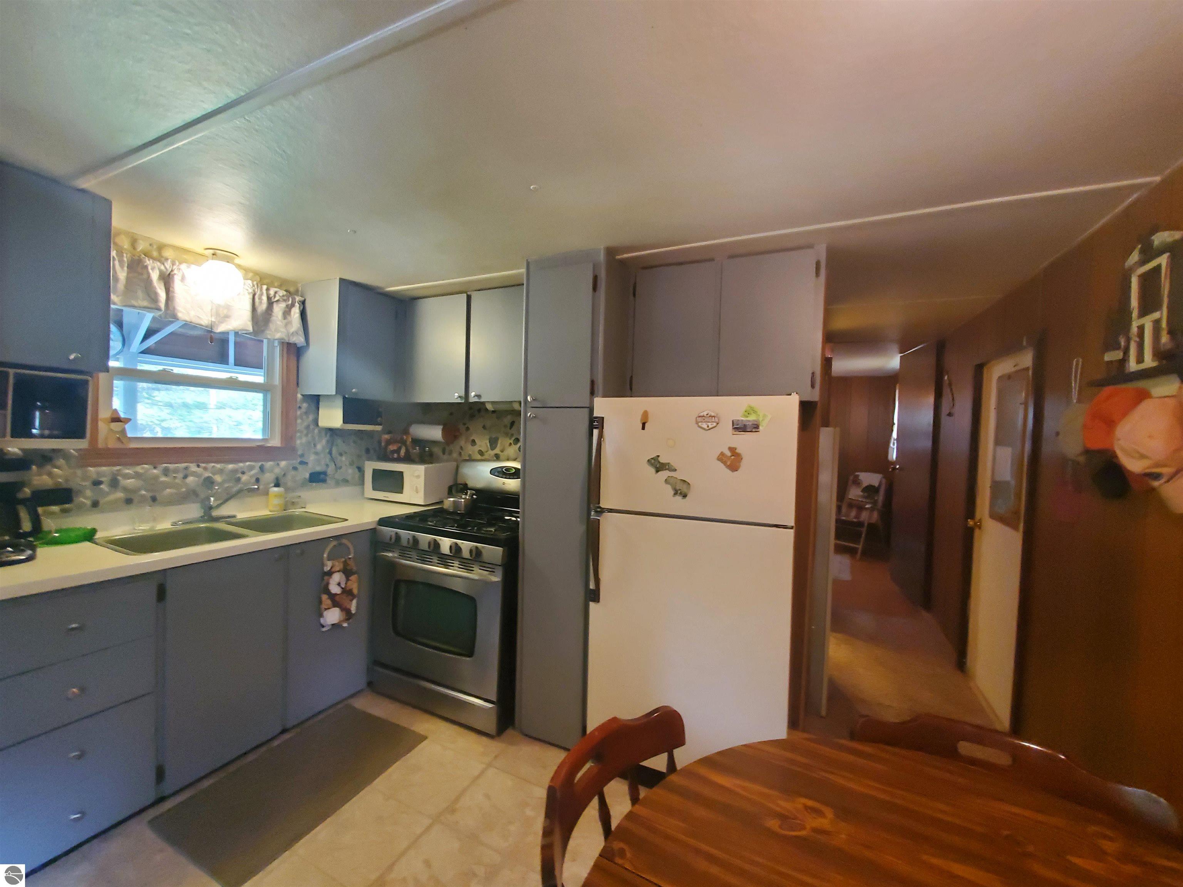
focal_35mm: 13
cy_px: 444
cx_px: 592
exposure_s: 1/30
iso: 500
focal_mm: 1.8
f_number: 2.2
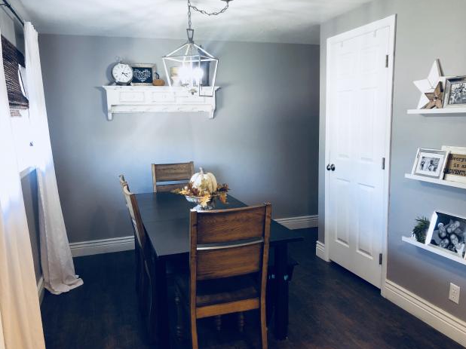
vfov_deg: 48.2
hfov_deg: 61.7
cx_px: 228
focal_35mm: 29
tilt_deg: -9.1
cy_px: 176
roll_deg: +1.2
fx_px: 390
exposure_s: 1/17
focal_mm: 4
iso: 40
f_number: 1.8
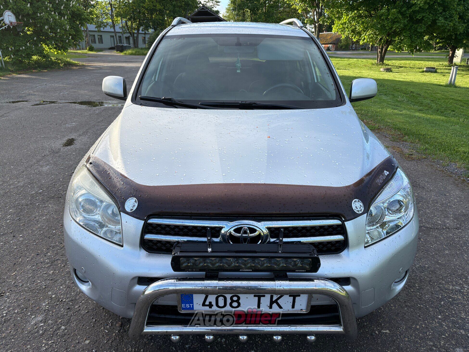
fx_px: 352
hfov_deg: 67.3
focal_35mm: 26
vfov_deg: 53.1
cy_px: 176
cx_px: 234
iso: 50
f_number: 1.6
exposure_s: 1/1001
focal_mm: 5.96
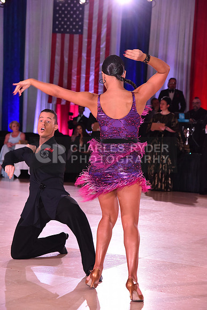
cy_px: 155
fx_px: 793
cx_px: 104
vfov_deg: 22.1
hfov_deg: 14.9
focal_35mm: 92
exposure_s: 1/320
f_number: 6.3
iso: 2500
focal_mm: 92
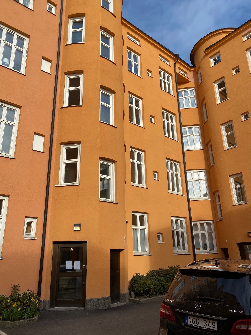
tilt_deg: +21.7
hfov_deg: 53.1
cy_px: 168
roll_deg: +2.2
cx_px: 126
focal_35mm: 26
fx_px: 251
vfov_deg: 67.3
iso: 32
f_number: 1.8
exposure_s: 1/2463
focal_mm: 4.25
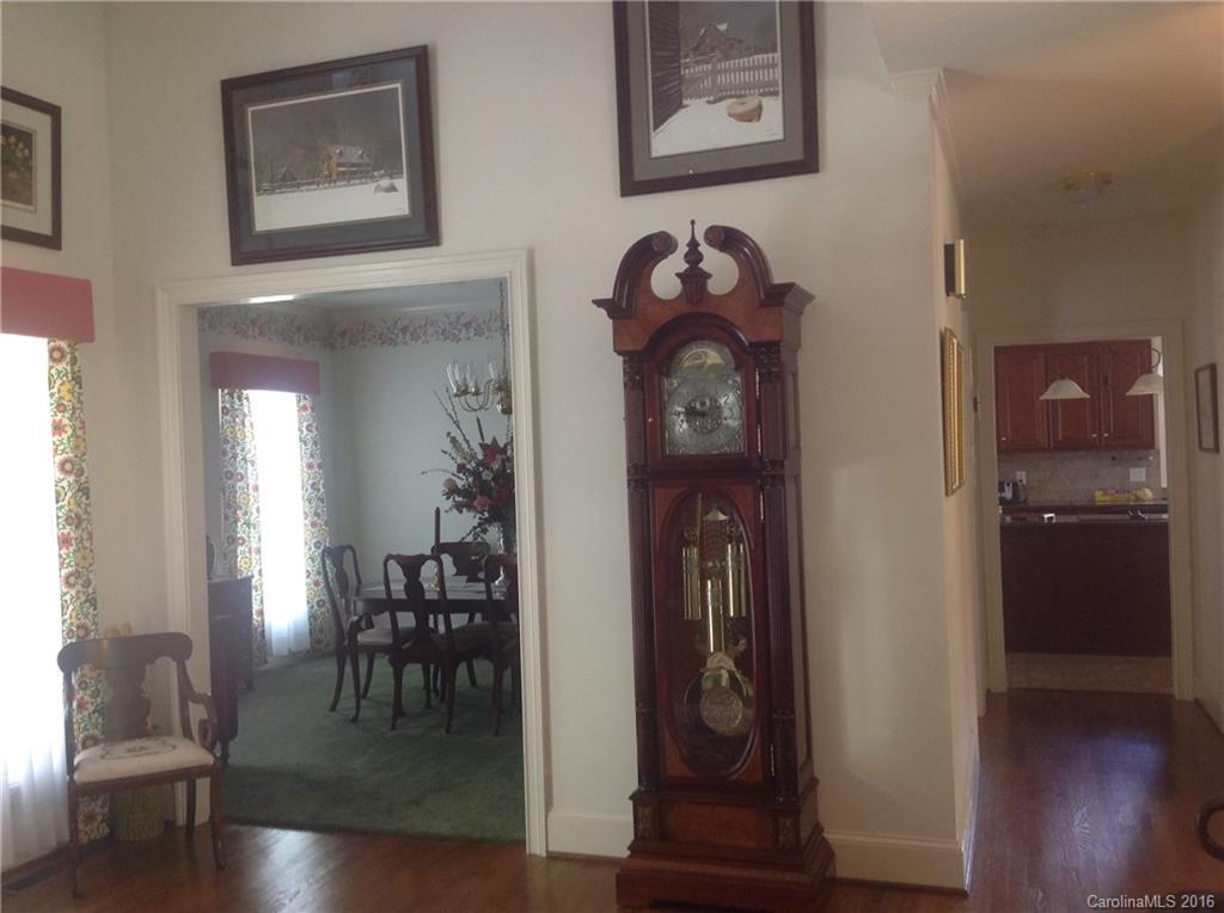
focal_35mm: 35
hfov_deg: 52.7
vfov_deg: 40.6
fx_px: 1235
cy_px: 456
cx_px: 612
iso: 100
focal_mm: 4.28
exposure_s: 1/15
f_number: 2.4
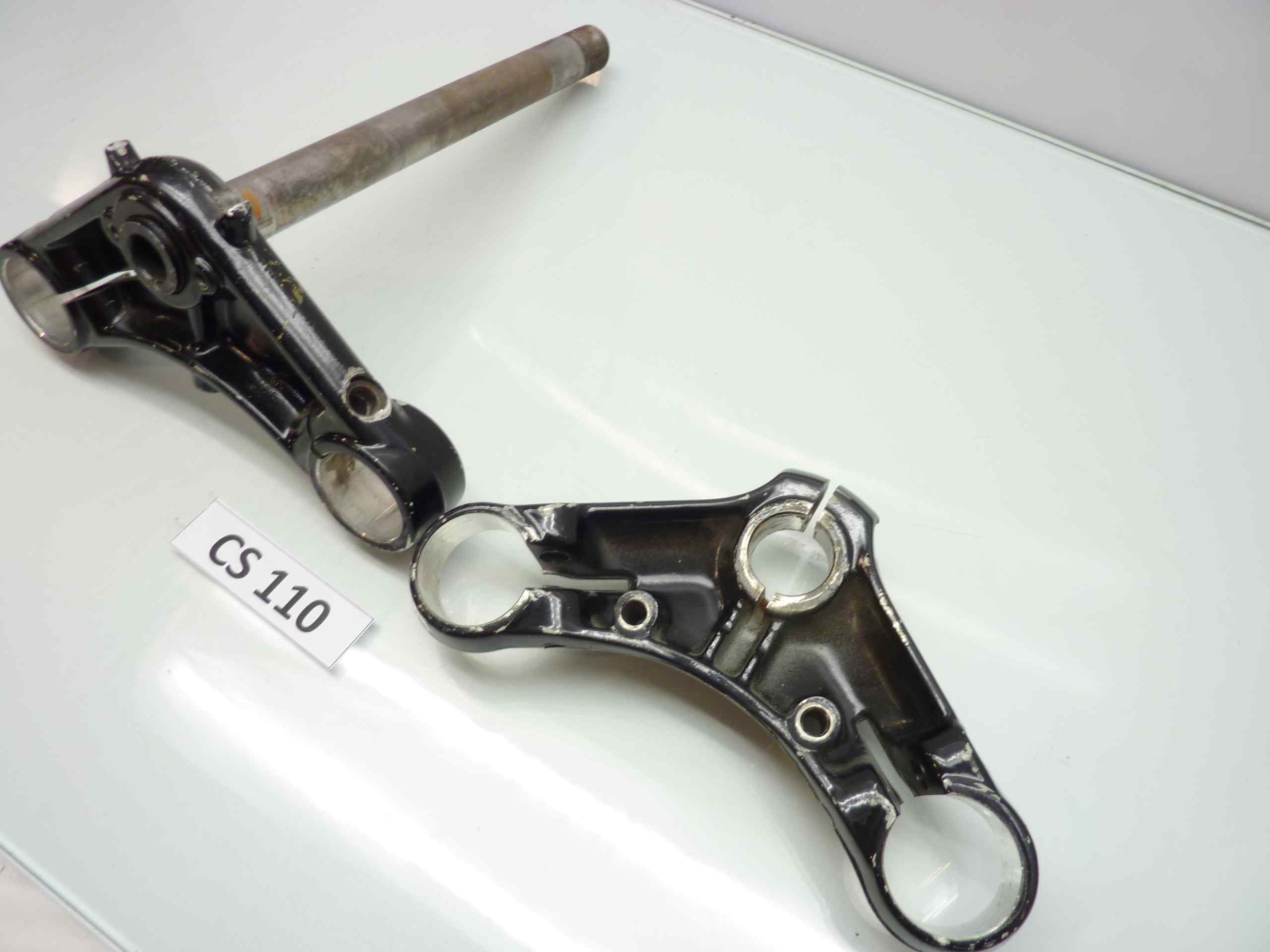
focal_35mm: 25
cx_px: 635
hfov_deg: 69.4
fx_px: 917
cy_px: 476
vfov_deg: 54.9
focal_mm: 4.1
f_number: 3.3
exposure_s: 1/15
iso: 80
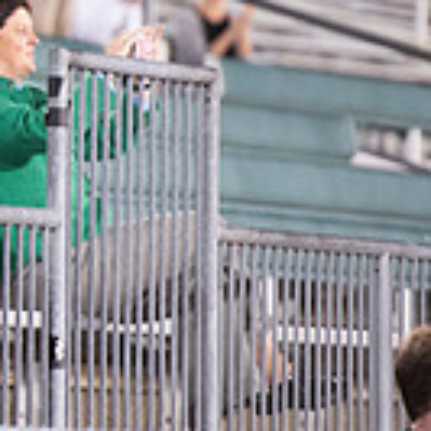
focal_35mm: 740
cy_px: -21
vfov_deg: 2.4
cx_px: -441
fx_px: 10424
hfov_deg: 2.4
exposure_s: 1/320
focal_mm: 200
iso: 1000
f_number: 2.8
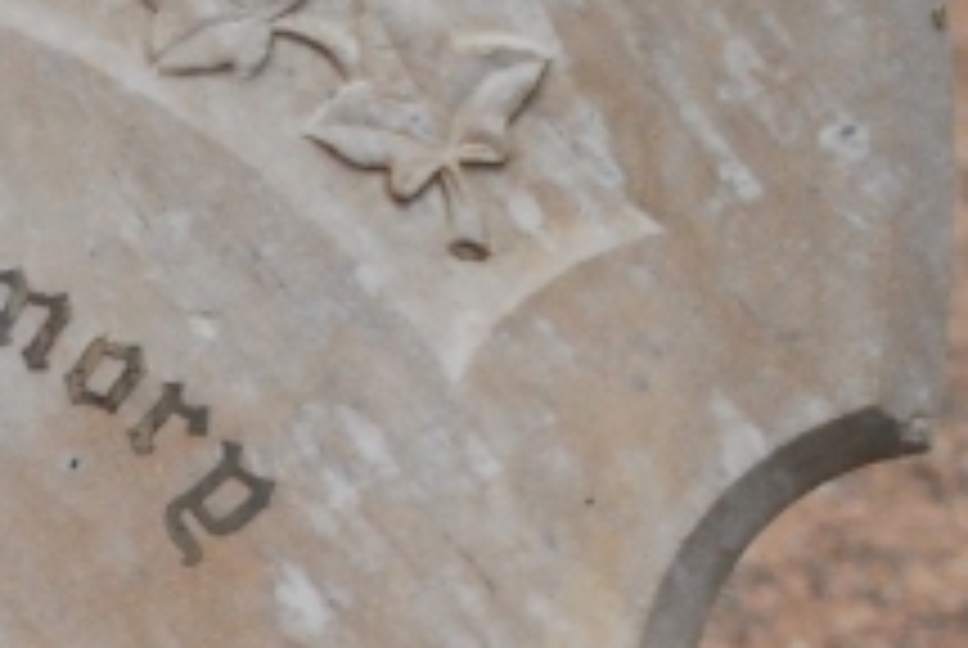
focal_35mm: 300
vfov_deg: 4.6
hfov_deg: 6.8
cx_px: -540
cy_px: 1010
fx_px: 8078
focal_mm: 42
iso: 800
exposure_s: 1/4000
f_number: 5.6
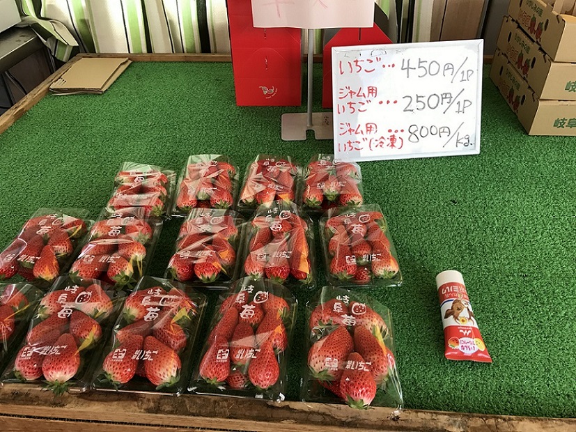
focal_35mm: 28
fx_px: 466
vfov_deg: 49.7
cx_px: 288
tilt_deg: -38.2
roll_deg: +2.2
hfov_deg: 63.5
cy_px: 216
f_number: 1.8
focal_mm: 3.99
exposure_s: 1/145
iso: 20
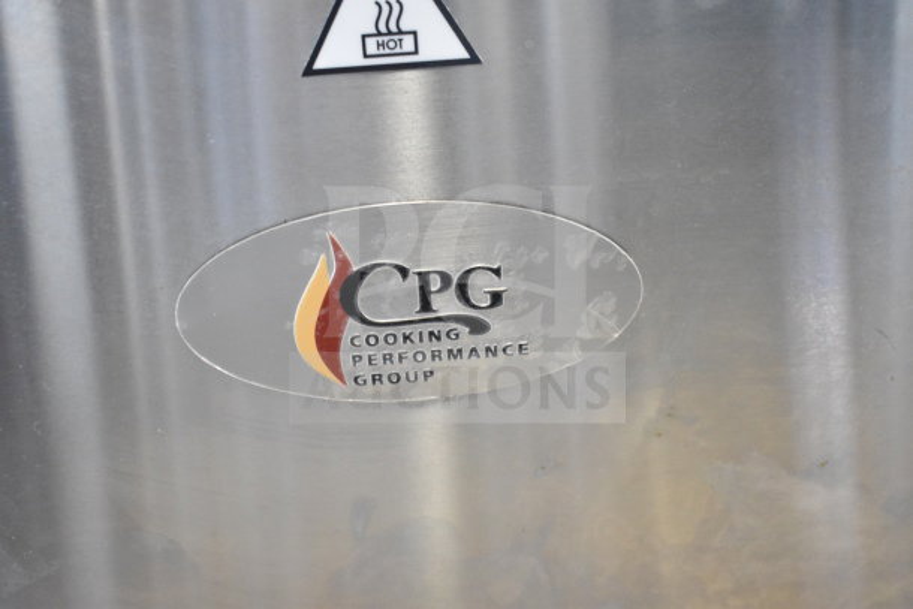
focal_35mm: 42
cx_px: 456
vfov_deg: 31.9
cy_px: 304
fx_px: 1065
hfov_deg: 46.4
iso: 5000
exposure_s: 1/50
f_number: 4.2
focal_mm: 28
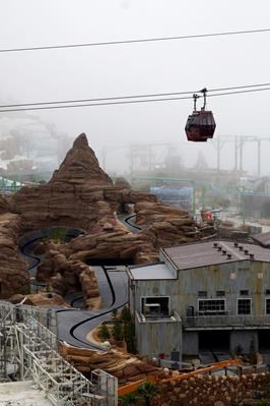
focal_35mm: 88
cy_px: 189
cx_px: 144
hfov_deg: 15.5
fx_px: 990
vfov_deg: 23.1
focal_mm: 54
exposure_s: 1/250
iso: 125
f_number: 7.1
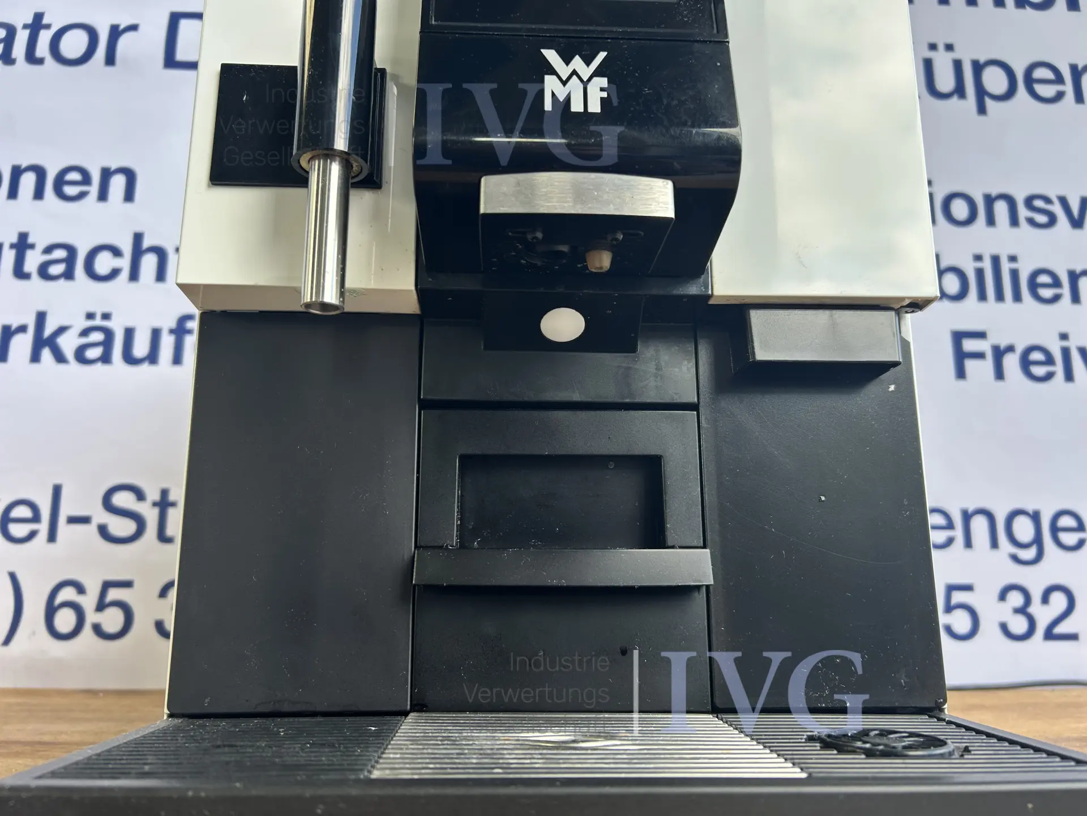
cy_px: 408
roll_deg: -0.3
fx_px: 816
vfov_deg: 53.1
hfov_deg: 67.3
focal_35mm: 26
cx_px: 544
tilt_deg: +14.0
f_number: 1.5
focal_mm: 5.7
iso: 40
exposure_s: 1/125
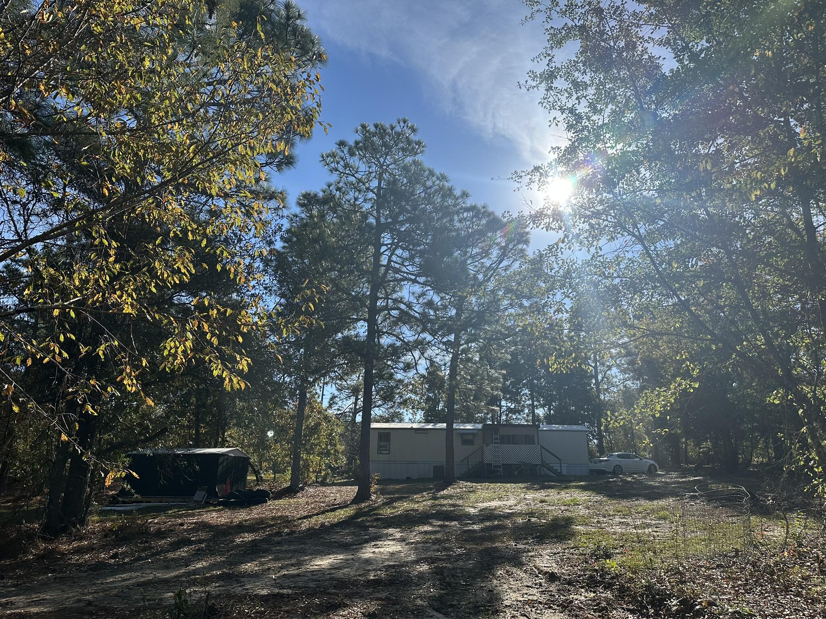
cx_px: 413
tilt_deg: +17.7
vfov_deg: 56.8
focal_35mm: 24
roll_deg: -0.7
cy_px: 310
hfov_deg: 71.6
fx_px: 573
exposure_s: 1/5848
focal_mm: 6.86
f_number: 1.78
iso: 80
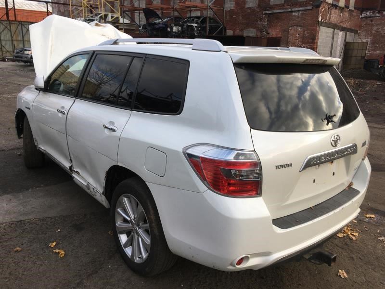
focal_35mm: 29
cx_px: 192
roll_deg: -0.9
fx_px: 323
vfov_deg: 48.2
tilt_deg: -11.9
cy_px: 144
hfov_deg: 61.7
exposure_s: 1/439
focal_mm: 4.15
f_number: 2.2
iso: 25
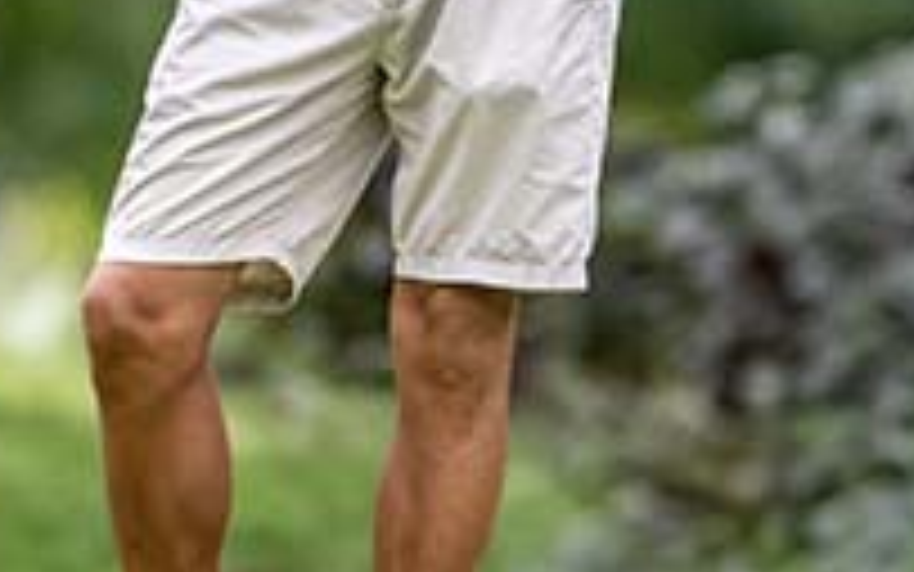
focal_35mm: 1931
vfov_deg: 0.7
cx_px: 653
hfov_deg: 1.1
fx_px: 48113
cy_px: -423
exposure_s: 1/8000
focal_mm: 400
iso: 1400
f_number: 2.8
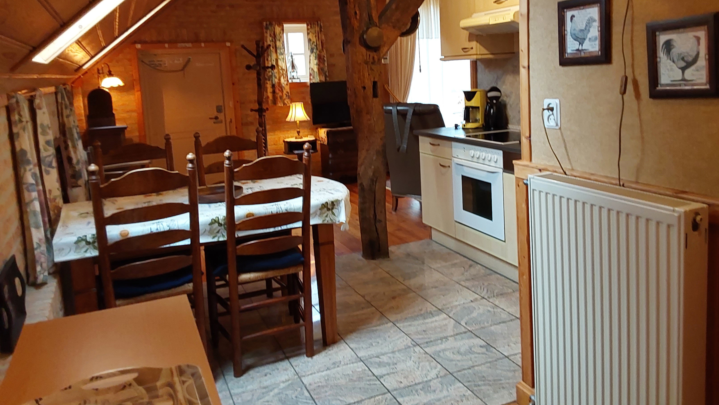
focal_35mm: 31
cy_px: 132
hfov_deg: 62.6
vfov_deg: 37.3
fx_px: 591
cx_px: 365
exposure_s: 1/50
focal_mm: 2.91
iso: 250
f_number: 1.9
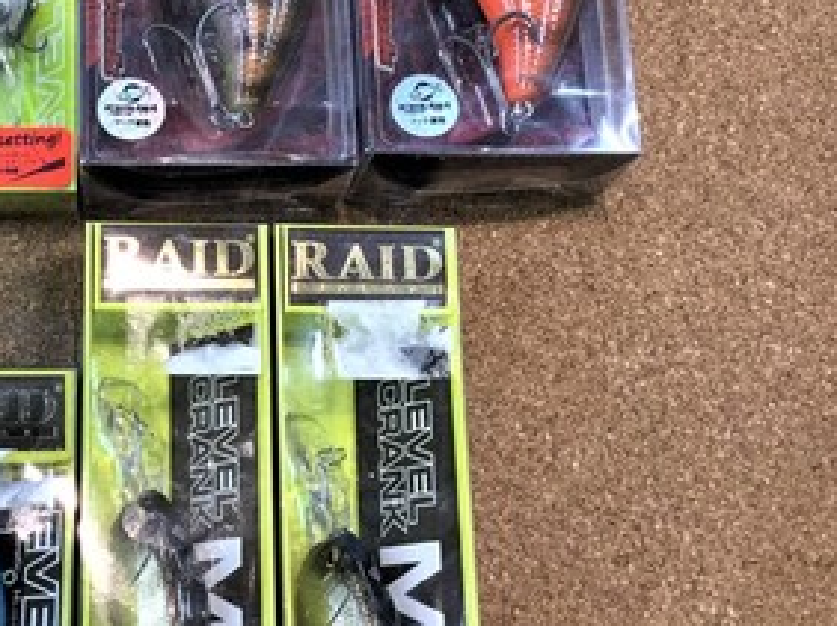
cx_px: 125
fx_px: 1594
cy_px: 258
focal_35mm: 66
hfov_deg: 28.5
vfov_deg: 22.2
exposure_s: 1/30
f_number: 2.4
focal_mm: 3.3
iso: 40
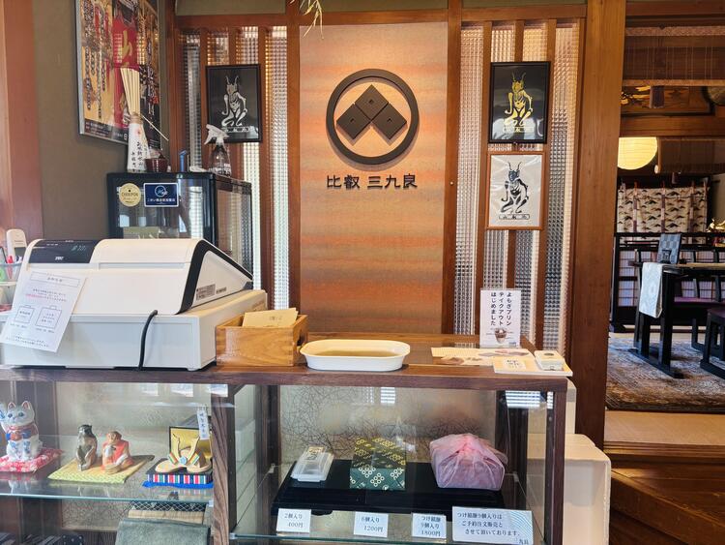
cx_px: 362
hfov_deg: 67.3
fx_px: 545
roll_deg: -0.1
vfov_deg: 53.1
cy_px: 272
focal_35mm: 26
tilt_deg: -4.9
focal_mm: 5.96
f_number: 1.6
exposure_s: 1/60
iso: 80
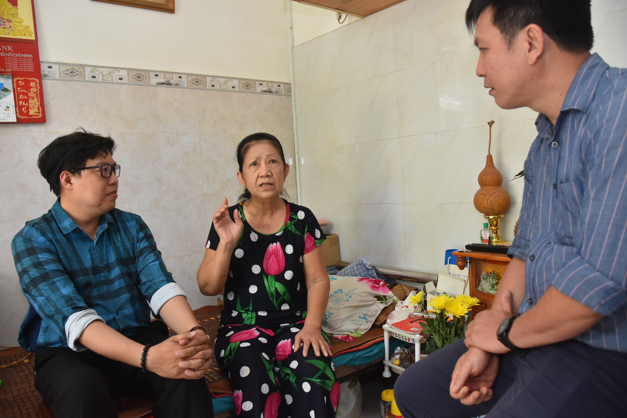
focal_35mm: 27
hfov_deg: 67.4
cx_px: 314
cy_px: 209
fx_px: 470
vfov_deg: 47.9
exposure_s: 1/125
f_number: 3.5
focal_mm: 18
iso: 900
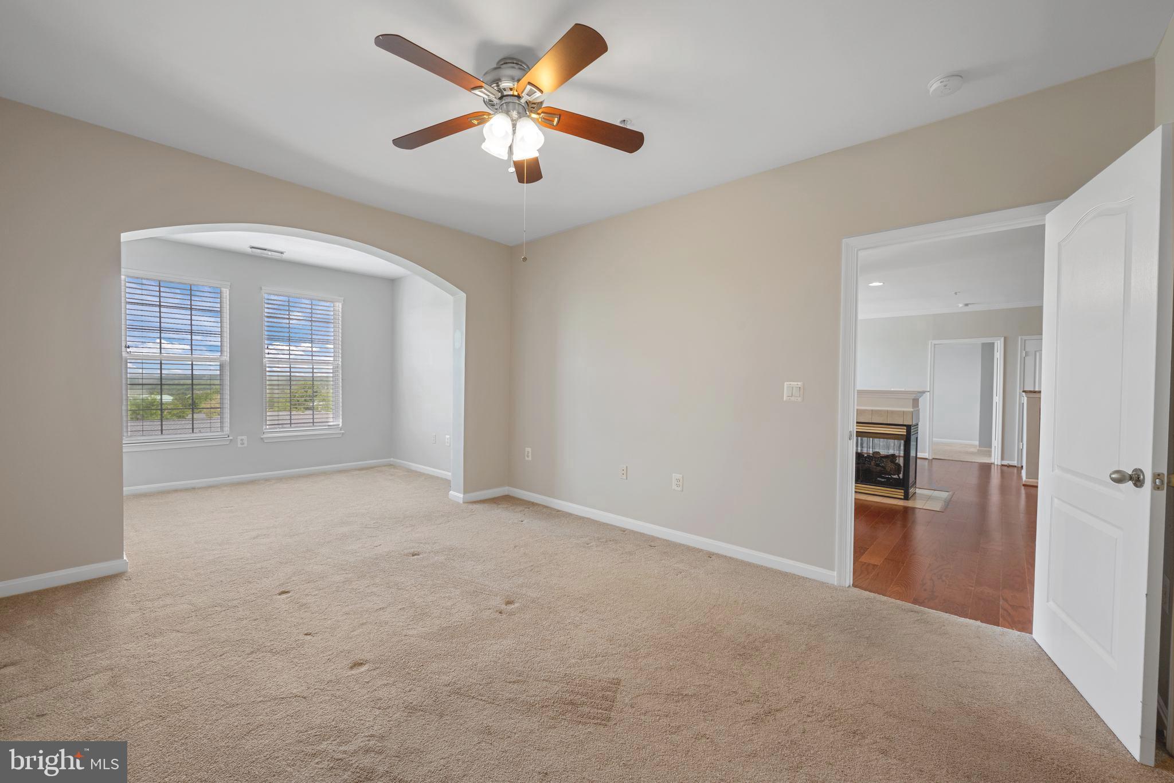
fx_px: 456
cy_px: 392
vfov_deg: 81.2
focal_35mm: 14
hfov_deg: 104.3
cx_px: 587
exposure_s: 1/8
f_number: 8
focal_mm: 14
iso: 320
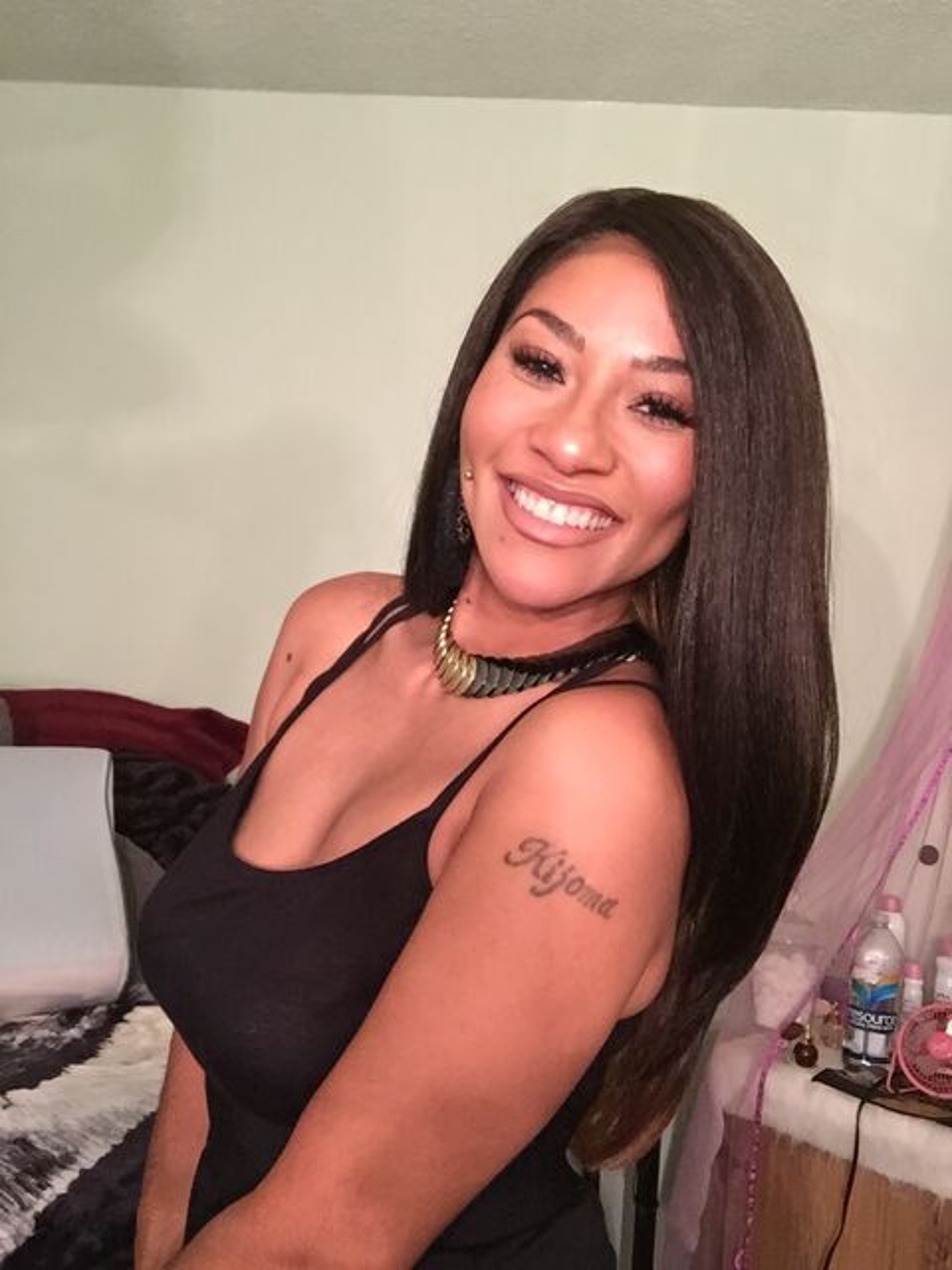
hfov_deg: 45.4
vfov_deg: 58.4
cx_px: 476
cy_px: 635
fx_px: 1137
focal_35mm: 31
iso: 320
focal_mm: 2.65
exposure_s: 1/20
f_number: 2.2
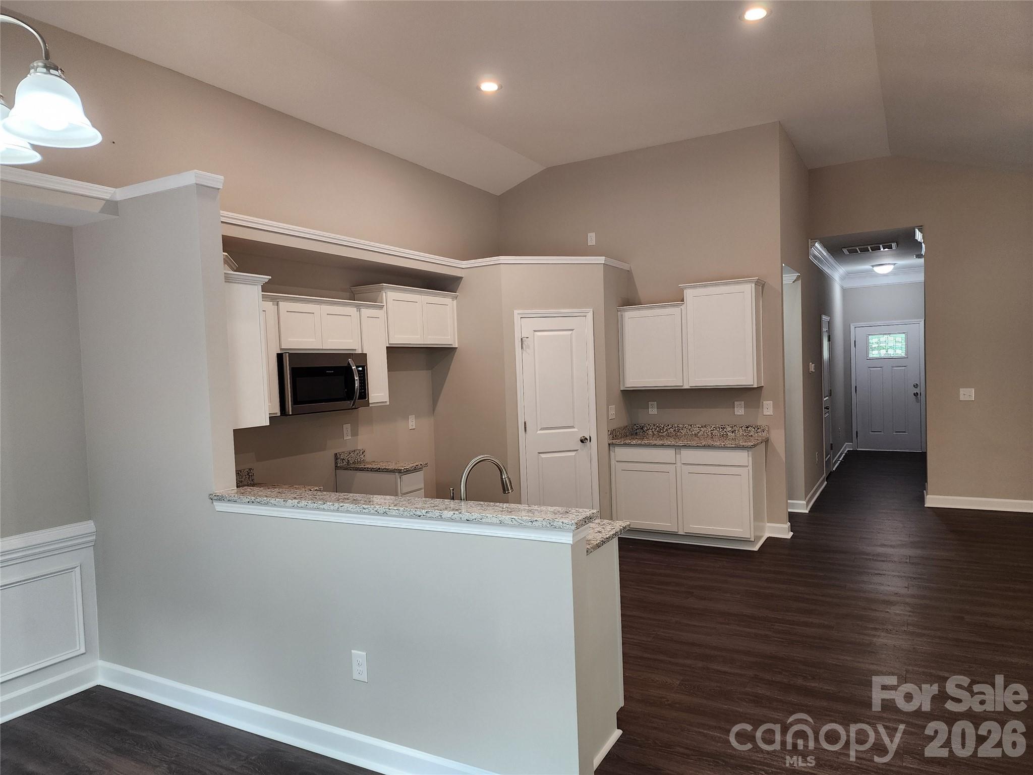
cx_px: 516
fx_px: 686
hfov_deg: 73.9
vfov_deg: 58.9
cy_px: 388
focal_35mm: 23
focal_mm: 6.4
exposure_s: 1/120
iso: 200
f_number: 1.8
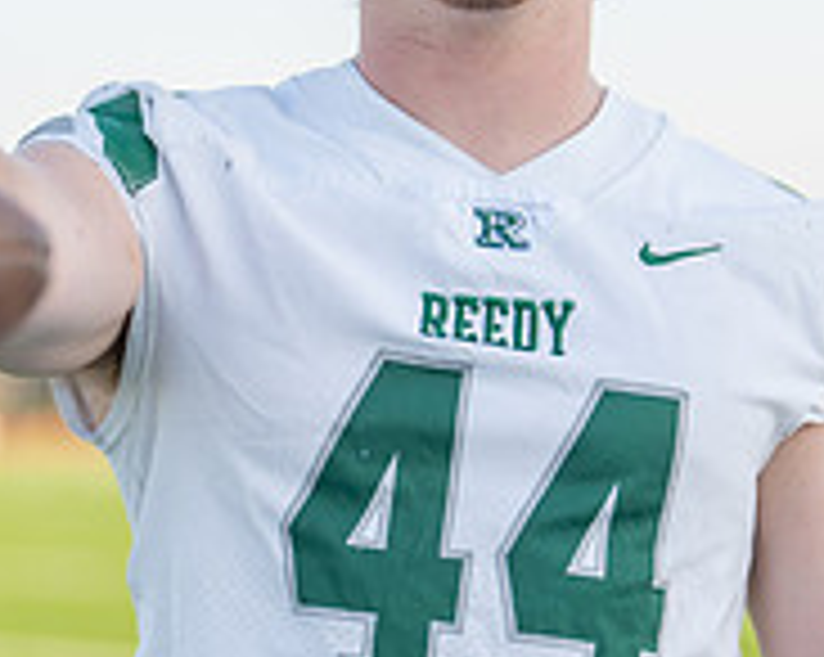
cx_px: 505
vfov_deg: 9.0
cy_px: 333
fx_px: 4166
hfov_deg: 11.3
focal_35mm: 171
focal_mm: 50
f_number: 1.2
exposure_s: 1/2000
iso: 100
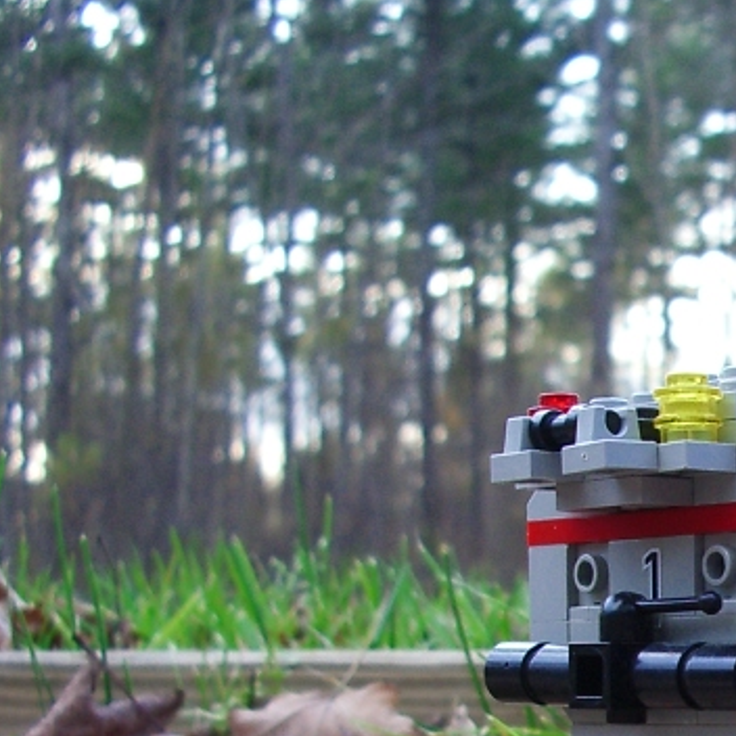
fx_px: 2165
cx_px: 1016
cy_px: 736
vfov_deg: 18.8
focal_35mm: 90
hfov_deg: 17.8
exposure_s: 1/80
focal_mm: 5.8
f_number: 2.6
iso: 100
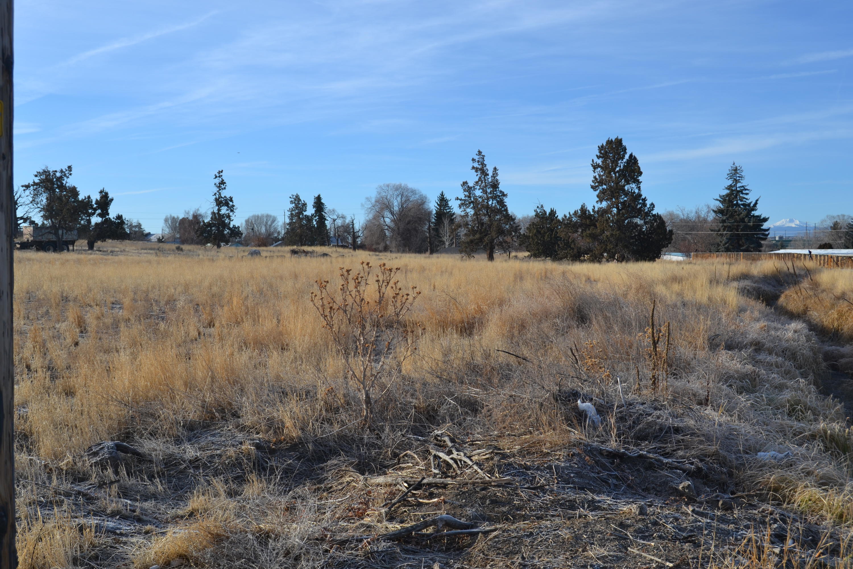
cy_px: 284
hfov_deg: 46.4
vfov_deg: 31.9
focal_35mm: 42
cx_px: 426
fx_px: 995
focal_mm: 28
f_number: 7.1
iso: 100
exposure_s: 1/200
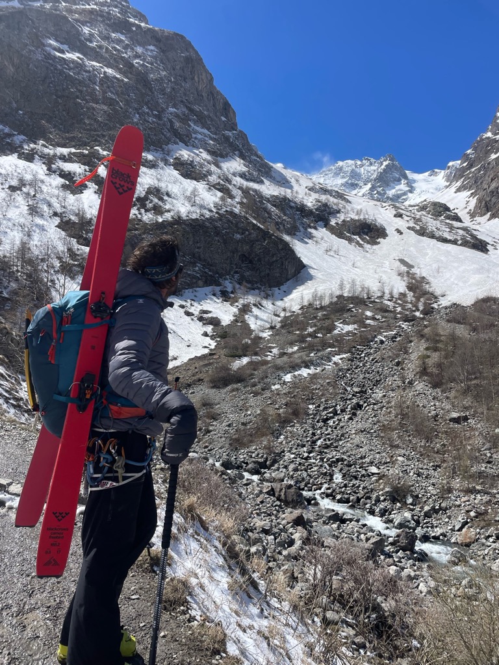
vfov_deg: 67.3
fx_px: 500
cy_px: 332
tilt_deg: +10.0
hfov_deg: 53.1
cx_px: 250
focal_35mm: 26
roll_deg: -2.3
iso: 32
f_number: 1.6
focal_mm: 4.2
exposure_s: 1/4651
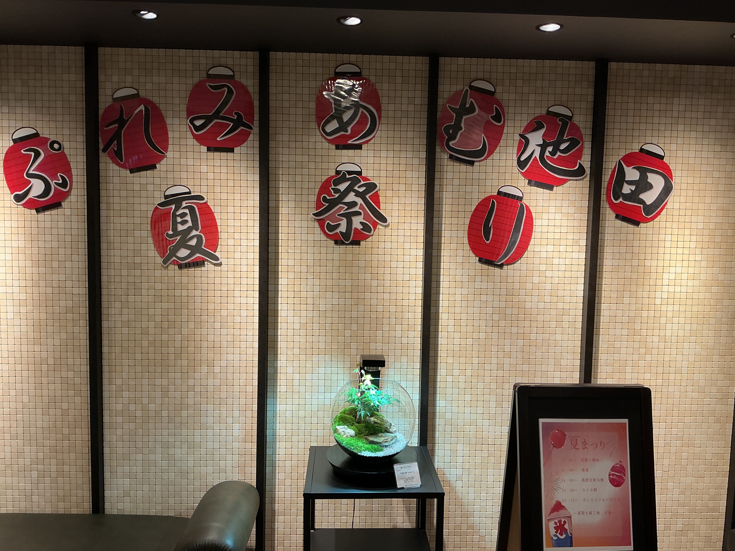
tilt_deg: -6.0
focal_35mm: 29
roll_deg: -0.2
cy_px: 276
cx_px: 368
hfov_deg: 61.7
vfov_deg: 48.2
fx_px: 616
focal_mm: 3
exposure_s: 1/60
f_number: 1.8
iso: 40
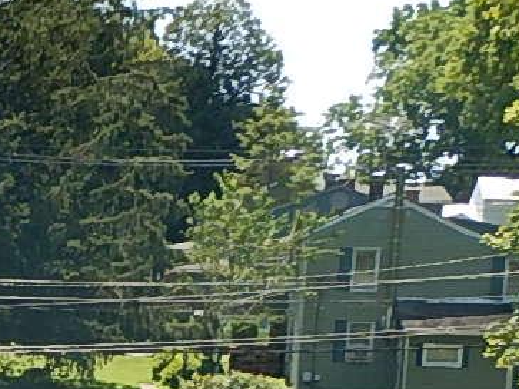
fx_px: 2443
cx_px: -539
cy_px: 646
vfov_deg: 8.8
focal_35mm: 163
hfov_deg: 11.0
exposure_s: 1/320
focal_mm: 6.6
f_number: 4.2
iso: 125
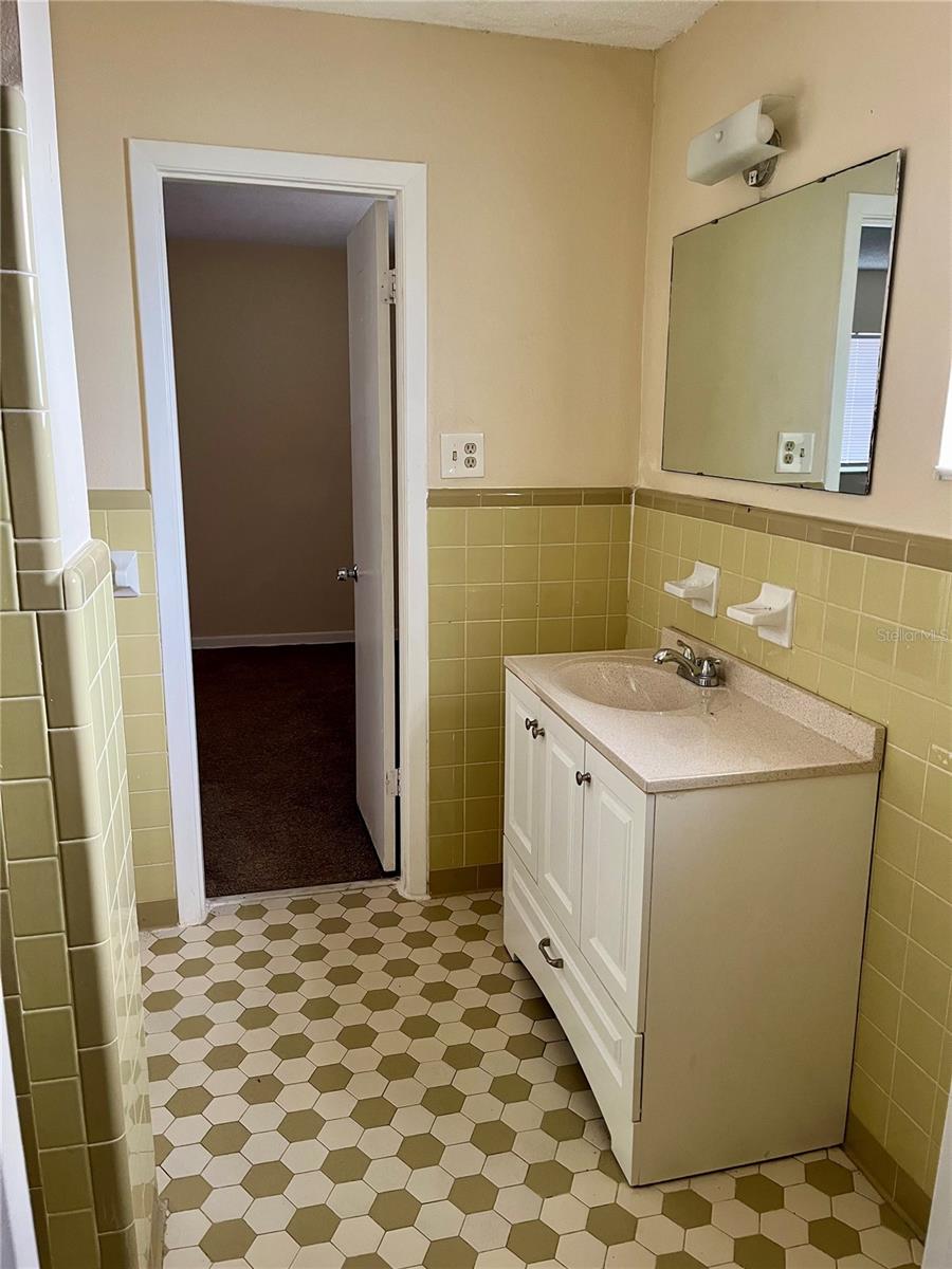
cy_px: 634
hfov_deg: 53.1
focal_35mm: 26
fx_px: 953
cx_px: 476
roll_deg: -0.7
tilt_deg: -12.4
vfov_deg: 67.3
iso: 250
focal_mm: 5.1
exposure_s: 1/60
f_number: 1.6
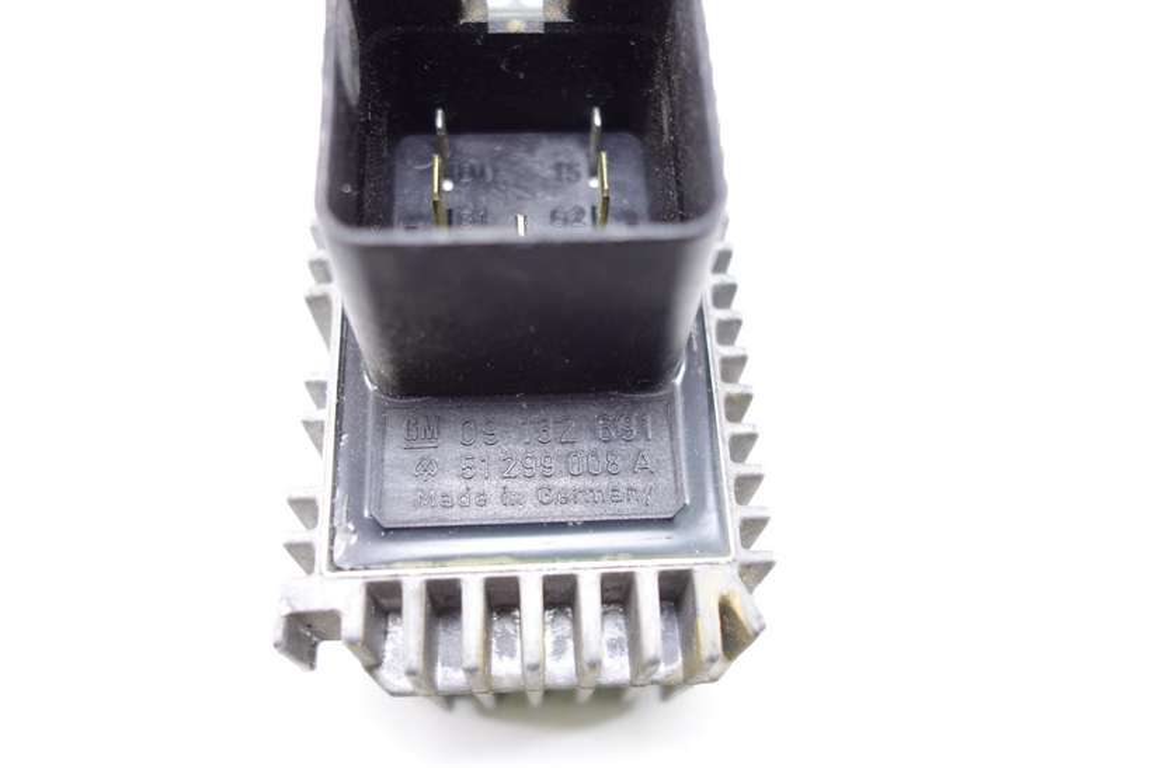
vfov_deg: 43.6
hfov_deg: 61.9
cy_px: 384
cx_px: 576
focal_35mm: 30
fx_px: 959
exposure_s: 1/30
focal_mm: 11.04
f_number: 2.2
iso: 160
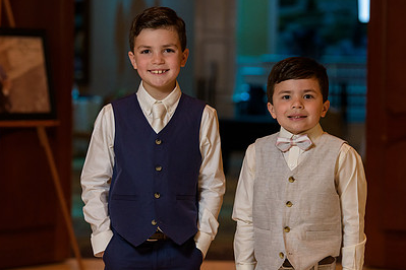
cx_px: 219
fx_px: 1804
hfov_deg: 12.8
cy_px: 161
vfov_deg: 8.6
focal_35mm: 160
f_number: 4
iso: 1250
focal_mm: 110
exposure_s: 1/125
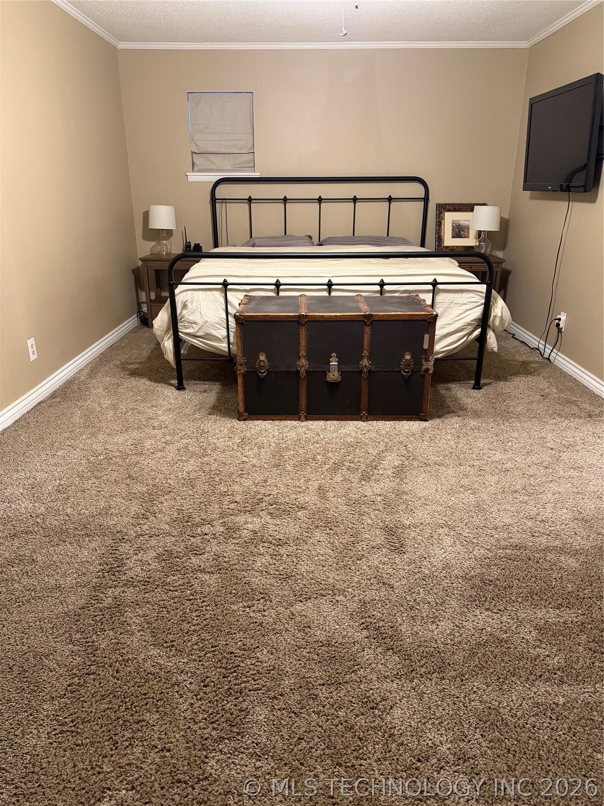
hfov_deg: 56.8
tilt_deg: -21.4
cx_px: 302
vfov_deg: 71.6
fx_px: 558
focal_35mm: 24
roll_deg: -0.8
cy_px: 403
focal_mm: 6.76
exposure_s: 1/40
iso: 640
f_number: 1.78
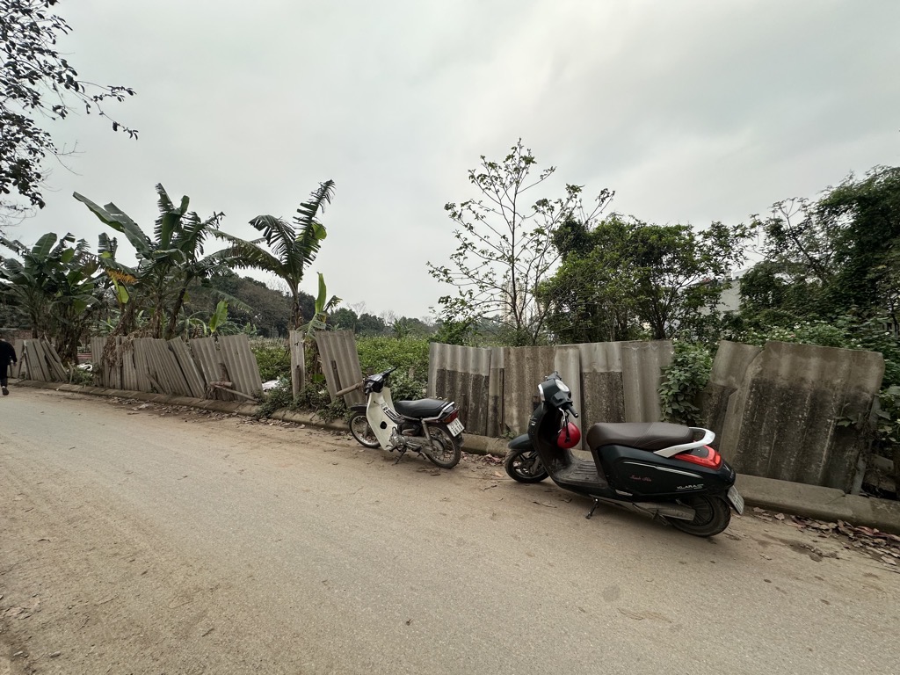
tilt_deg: +0.4
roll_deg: +0.0
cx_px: 450
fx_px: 364
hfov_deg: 102.1
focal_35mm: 14
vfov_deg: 85.7
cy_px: 338
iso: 64
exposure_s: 1/99
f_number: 2.2
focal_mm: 2.22
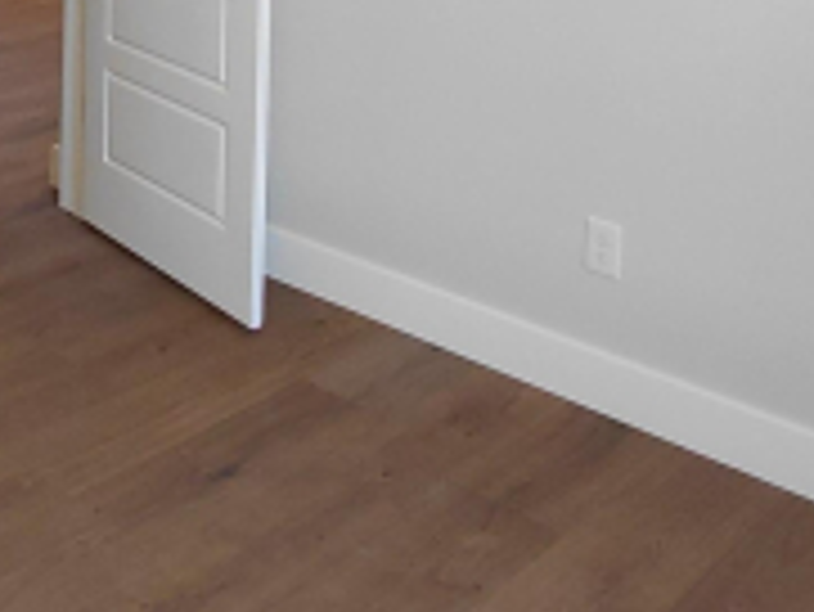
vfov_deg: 22.0
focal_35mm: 59
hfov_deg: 30.4
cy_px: -212
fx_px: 1388
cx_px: 2
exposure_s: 1/120
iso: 80
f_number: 2.2
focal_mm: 1.64
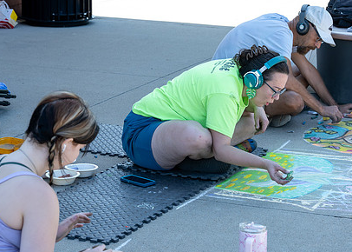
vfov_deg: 12.3
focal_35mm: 117
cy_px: 104
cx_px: 214
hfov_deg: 17.1
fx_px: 1170
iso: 200
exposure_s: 1/200
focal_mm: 70
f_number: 6.3
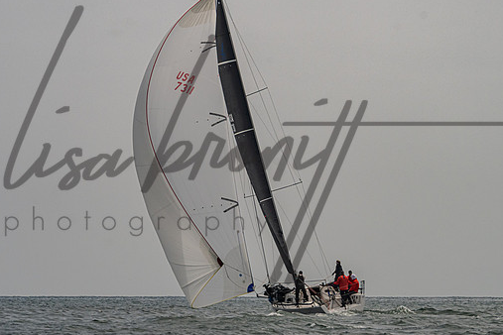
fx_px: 4275
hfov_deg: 6.7
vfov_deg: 4.5
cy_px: 177
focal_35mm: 306
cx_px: 239
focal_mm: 190
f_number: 8
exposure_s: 1/4000
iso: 500
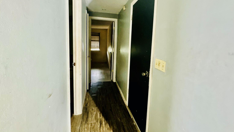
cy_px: 54
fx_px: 99
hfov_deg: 99.3
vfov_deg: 66.5
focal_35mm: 16
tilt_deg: -6.0
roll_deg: -2.0
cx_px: 120
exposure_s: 1/60
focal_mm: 2.22
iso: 800
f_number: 2.2
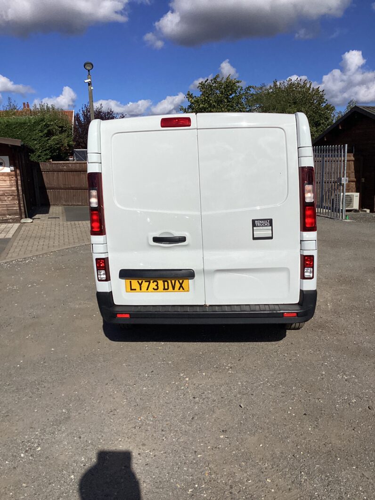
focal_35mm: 31
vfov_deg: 58.3
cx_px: 188
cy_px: 250
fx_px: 448
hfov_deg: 45.5
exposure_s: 1/4292
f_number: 2.4
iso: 25
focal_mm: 3.3
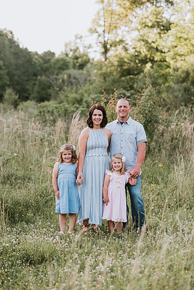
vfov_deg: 23.9
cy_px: 145
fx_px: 687
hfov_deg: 16.1
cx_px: 97
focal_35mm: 85
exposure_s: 1/320
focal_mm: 85
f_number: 2.5
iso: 200
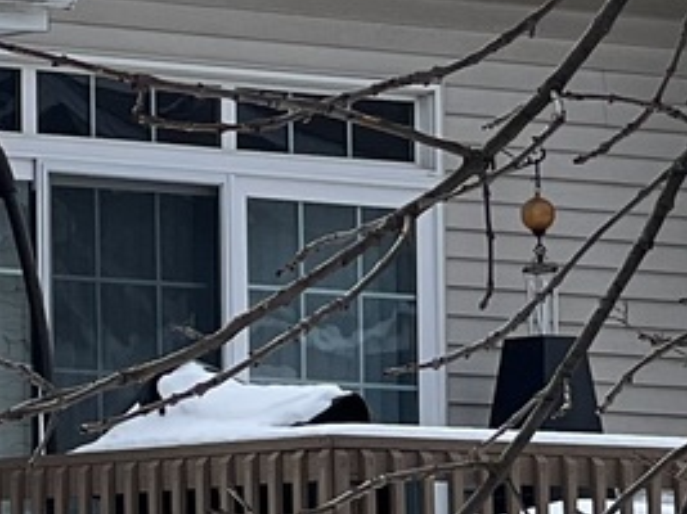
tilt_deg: +5.0
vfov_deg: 3.6
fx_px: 8252
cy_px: 401
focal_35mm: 416
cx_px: -216
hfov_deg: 4.7
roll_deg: +1.1
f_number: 2.8
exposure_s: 1/717
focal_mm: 9
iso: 32
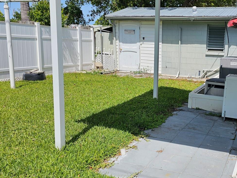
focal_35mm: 38
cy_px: 88
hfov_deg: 47.1
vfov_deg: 37.7
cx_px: 179
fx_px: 260
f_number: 1.7
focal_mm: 6.3
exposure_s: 1/1215
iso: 10
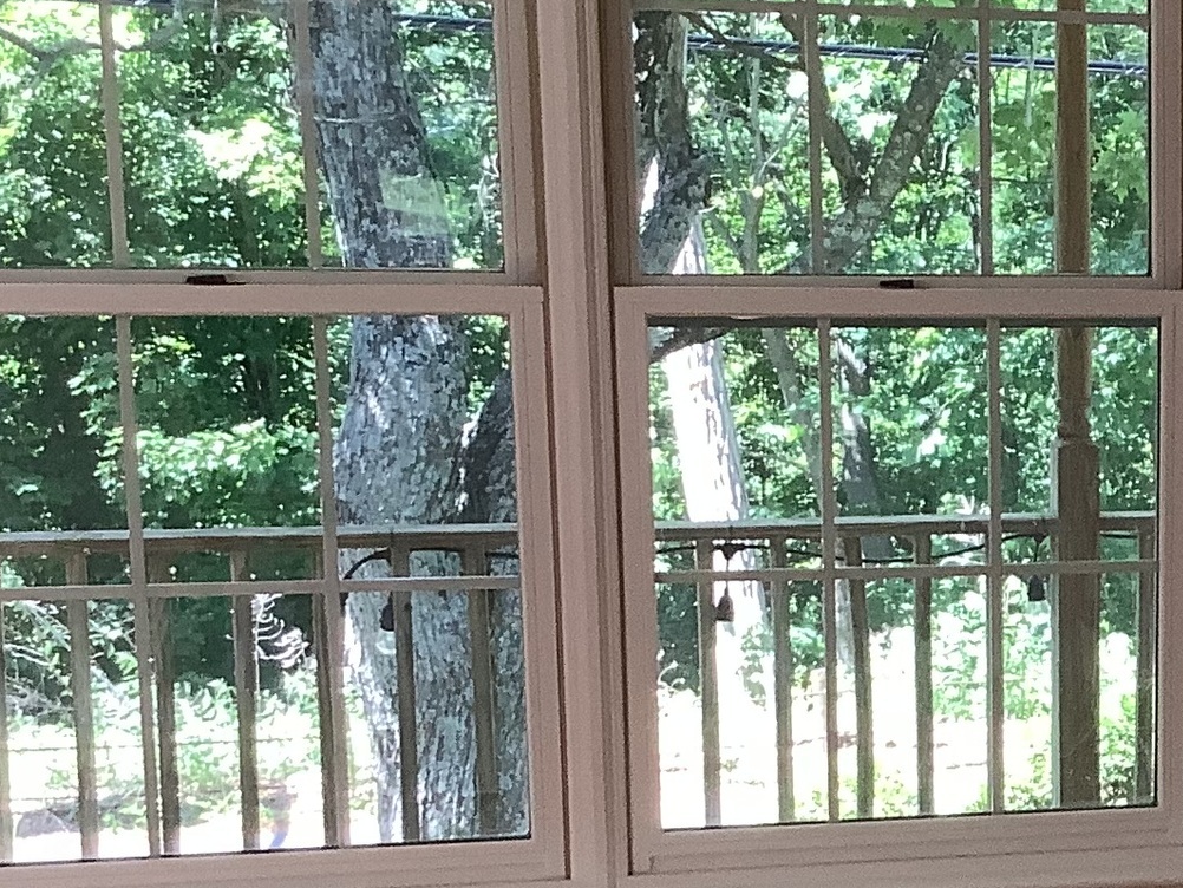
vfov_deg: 15.4
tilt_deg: -12.6
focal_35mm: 95
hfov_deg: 19.6
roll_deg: +0.1
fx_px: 3247
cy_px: 756
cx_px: 1379
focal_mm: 3.3
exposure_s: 1/60
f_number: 2.4
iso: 50
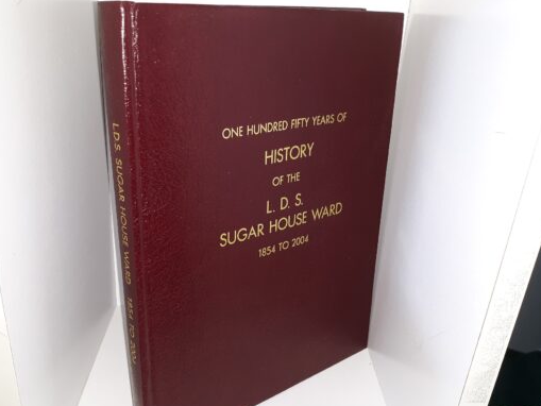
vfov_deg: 42.8
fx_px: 516
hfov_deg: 55.3
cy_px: 235
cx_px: 246
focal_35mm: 33
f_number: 1.7
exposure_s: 1/60
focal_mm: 3.7
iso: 64
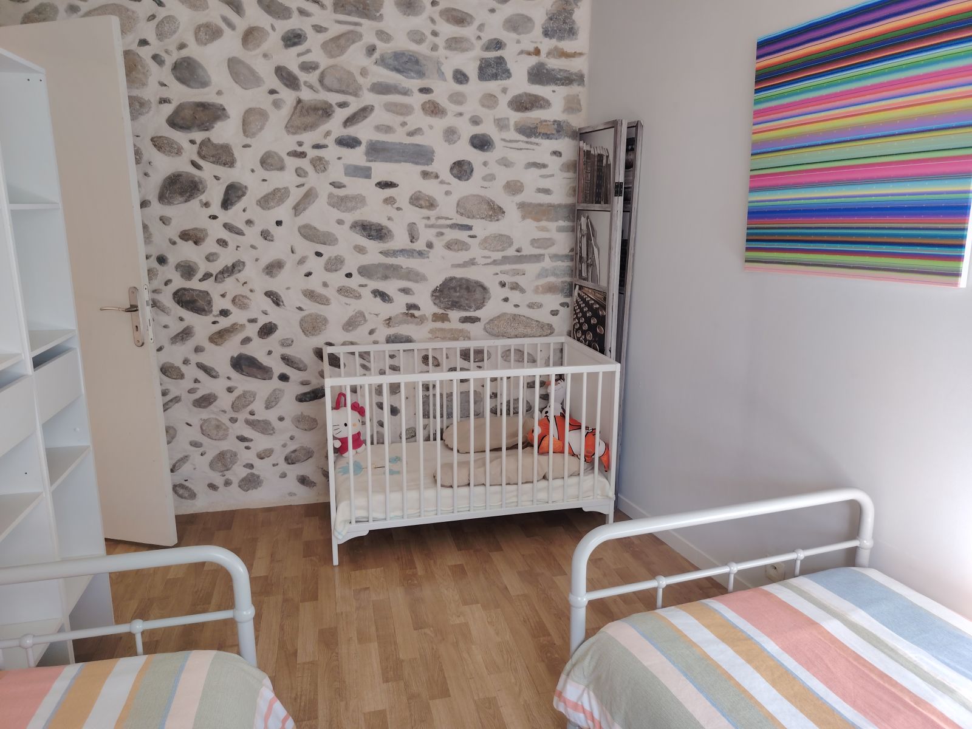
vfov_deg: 56.8
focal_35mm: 24
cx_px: 486
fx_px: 674
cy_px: 364
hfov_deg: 71.6
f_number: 1.75
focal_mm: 5.25
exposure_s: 1/33.3
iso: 381
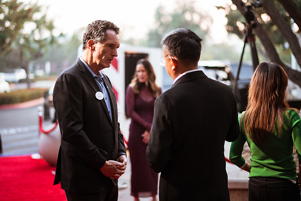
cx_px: 150
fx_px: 485
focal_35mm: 58
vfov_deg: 23.4
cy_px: 100
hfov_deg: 34.5
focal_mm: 58
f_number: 1.4
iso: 400
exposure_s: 1/400
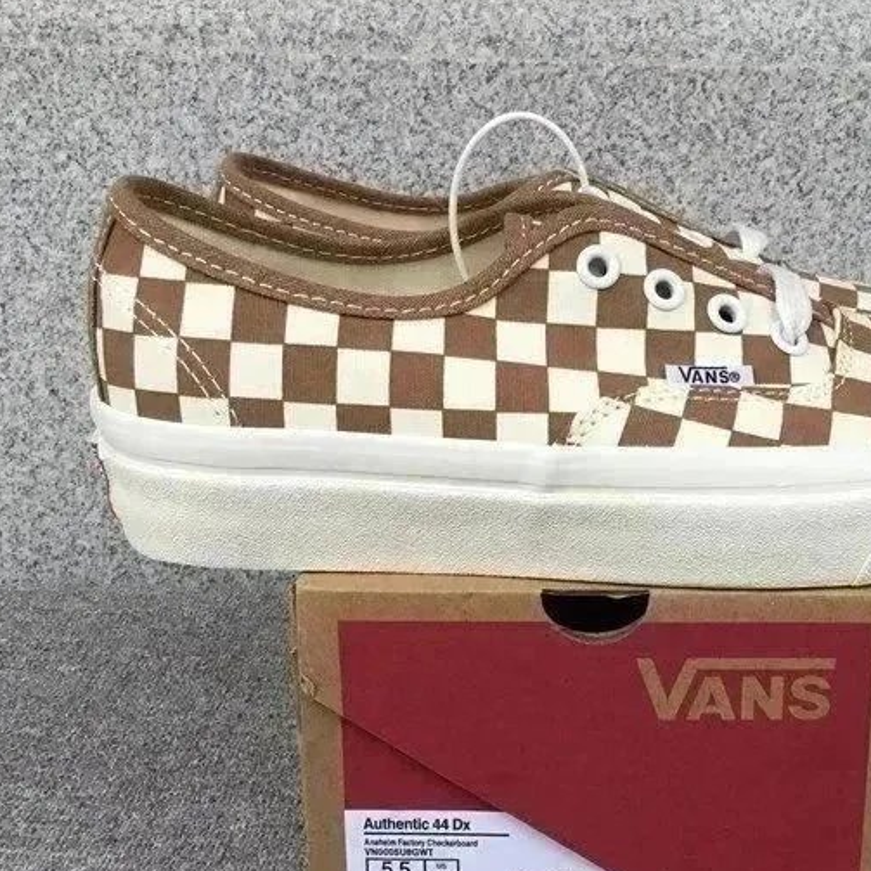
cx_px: 632
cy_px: 565
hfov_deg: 34.1
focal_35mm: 49
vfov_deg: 34.4
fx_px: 1395
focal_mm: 3.3
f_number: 2.4
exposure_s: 1/130
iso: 25
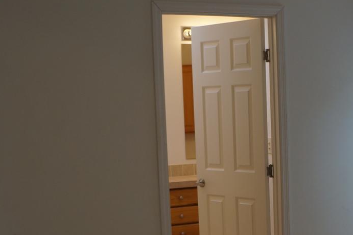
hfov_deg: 23.8
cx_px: 388
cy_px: 261
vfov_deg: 16.5
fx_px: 784
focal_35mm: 80
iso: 200
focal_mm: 18
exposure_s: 1/60
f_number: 4
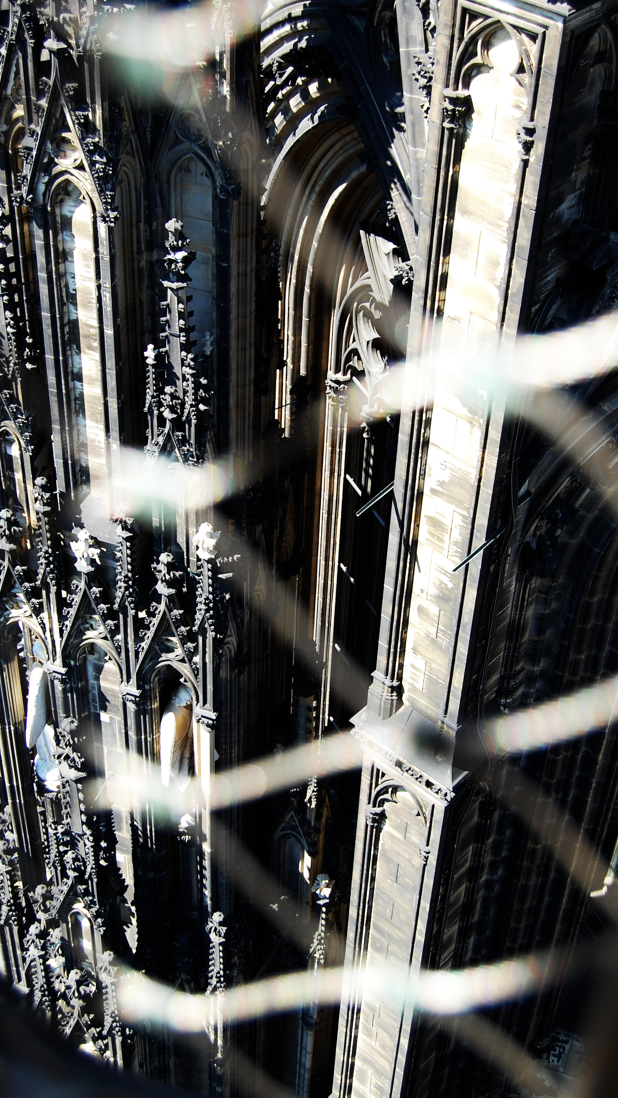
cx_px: 285
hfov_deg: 24.2
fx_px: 1443
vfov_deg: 41.7
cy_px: 547
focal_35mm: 50
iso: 200
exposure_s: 1/160
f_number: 6.3
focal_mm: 31
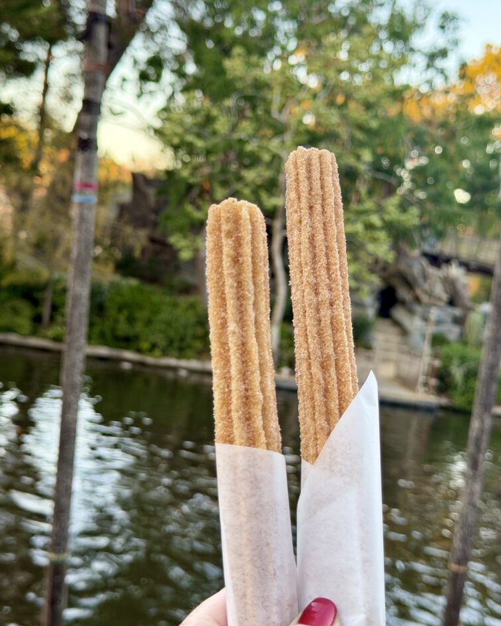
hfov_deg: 29.7
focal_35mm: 51
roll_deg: -9.2
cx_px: 255
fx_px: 945
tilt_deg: -2.3
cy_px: 293
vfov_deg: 36.6
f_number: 1.78
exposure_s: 1/220
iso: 160
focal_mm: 6.76
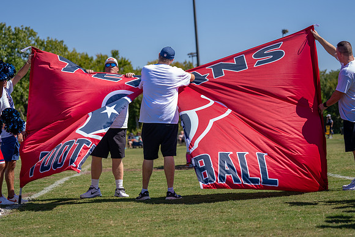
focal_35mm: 81
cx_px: 154
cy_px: 110
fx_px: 802
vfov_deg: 16.8
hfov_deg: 25.0
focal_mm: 70
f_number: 2.8
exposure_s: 1/1600
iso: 160
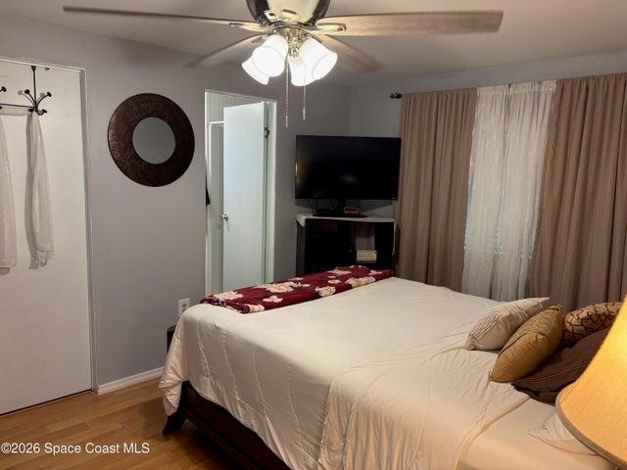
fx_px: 471
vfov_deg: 53.1
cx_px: 314
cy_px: 235
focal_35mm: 26
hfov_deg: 67.3
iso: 100
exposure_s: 1/60
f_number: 1.6
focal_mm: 5.96
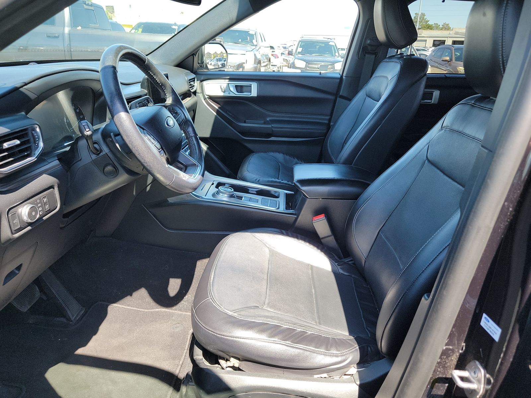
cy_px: 199
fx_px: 368
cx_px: 266
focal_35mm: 24
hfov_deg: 71.6
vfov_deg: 56.8
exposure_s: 1/119
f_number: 1.8
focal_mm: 6.7
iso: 83
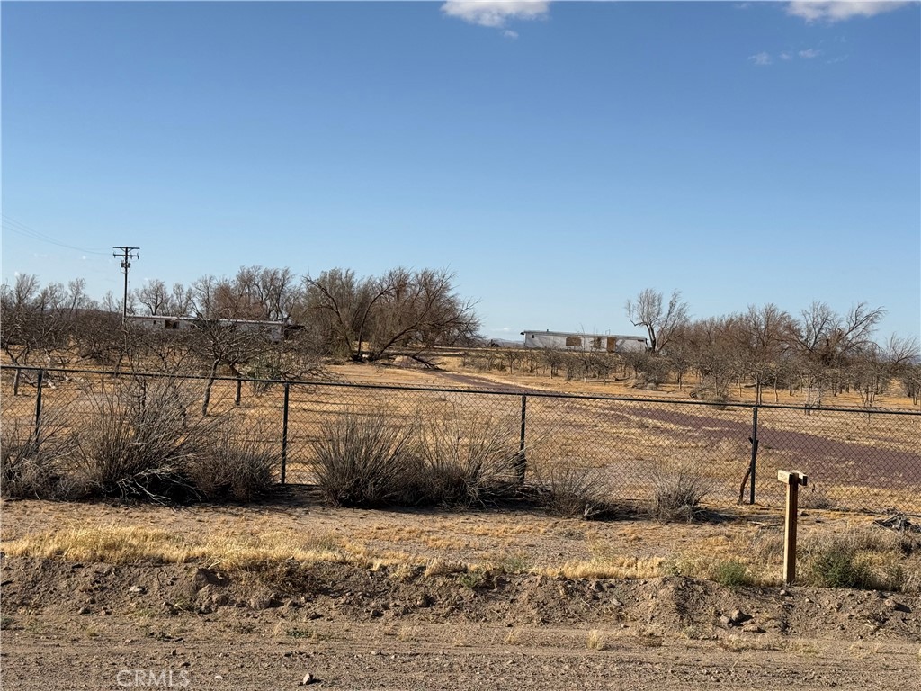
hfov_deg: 39.7
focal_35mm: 48
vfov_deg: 30.3
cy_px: 346
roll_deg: -3.0
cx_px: 460
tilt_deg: -0.2
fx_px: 1277
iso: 64
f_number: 1.78
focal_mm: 6.76
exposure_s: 1/6536
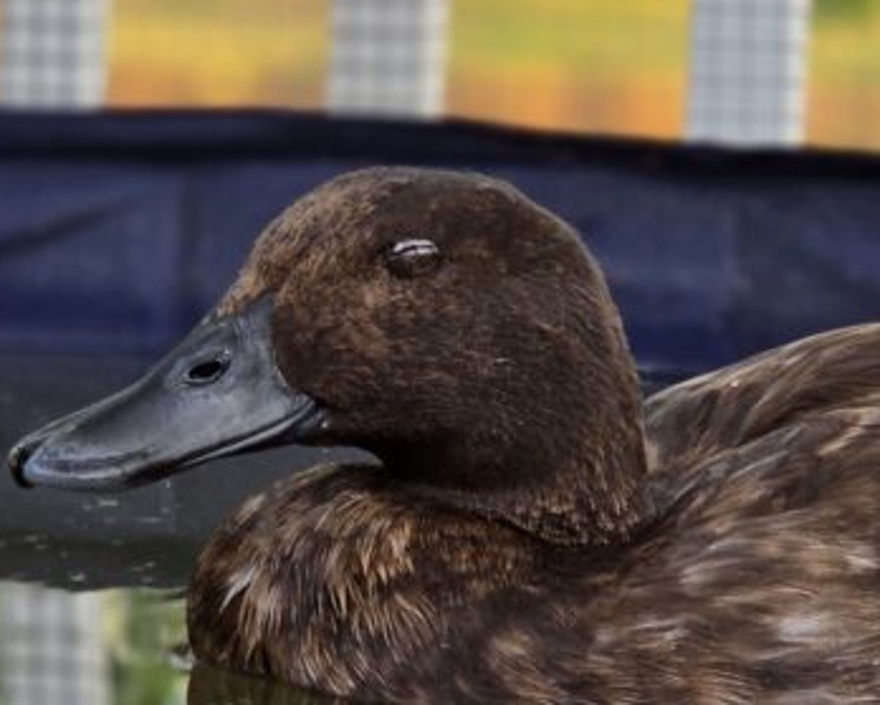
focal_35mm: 198
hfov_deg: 9.7
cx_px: 657
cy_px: 488
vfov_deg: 7.8
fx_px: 5161
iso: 100
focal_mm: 7
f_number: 2.4
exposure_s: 1/120
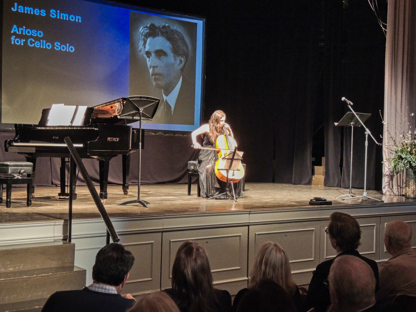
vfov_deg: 29.1
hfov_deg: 38.2
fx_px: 601
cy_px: 156
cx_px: 208
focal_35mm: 50
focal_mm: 11
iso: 800
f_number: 2.8
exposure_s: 1/15
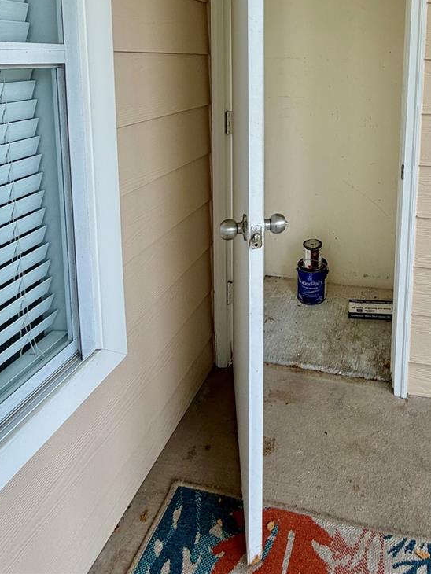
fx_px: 382
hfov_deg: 55.0
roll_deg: -1.3
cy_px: 103
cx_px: 342
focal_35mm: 23
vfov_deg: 66.1
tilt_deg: -6.0
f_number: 2.2
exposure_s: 1/152
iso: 40
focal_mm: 2.22
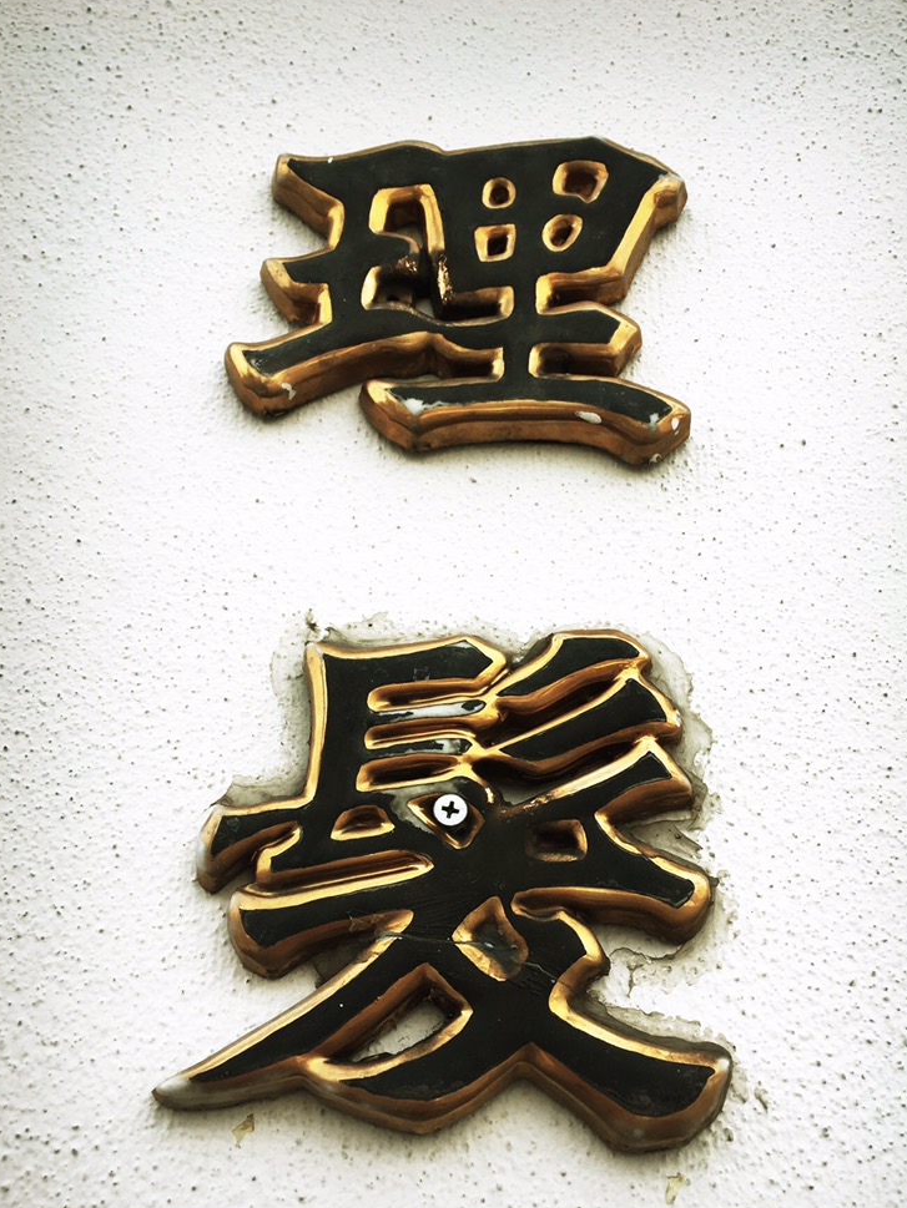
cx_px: 499
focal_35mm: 34
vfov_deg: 53.8
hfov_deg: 41.8
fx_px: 1188
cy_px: 672
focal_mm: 4.15
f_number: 2.2
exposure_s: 1/801
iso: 25
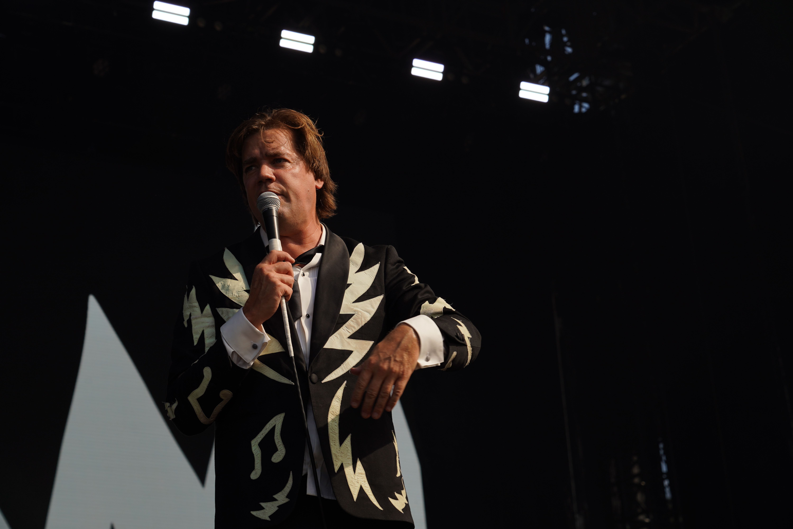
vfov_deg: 16.7
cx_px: 396
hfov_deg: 24.8
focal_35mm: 82
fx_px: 1806
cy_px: 264
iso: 100
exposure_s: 1/500
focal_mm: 82
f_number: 8
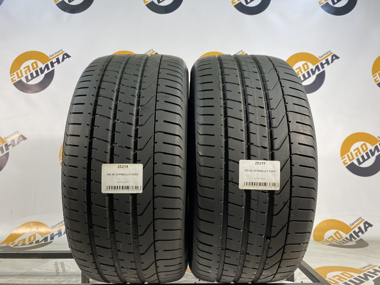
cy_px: 142
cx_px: 190
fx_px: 285
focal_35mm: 26
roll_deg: +0.7
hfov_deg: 67.3
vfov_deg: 53.1
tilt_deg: +4.9
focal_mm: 4.25
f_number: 1.8
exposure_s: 1/100
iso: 80
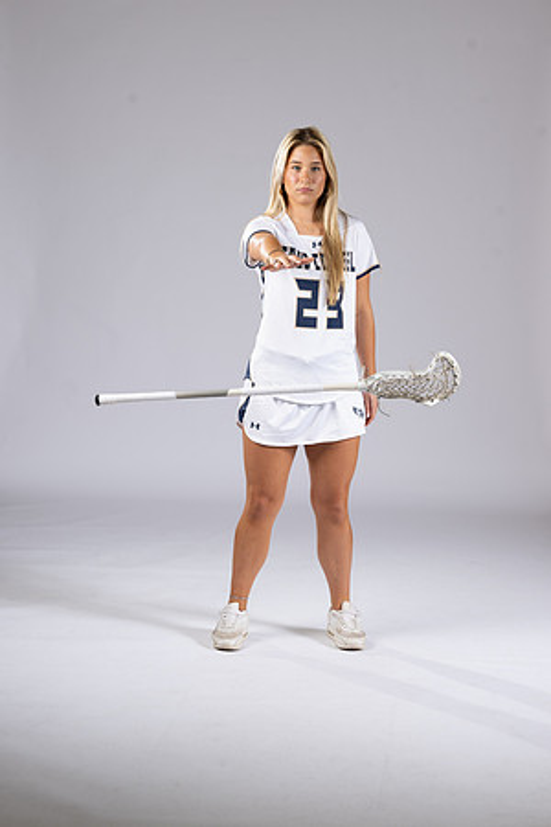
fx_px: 1951
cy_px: 414
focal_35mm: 85
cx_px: 276
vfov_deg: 23.9
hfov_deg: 16.1
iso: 250
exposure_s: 1/200
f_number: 6.3
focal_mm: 85
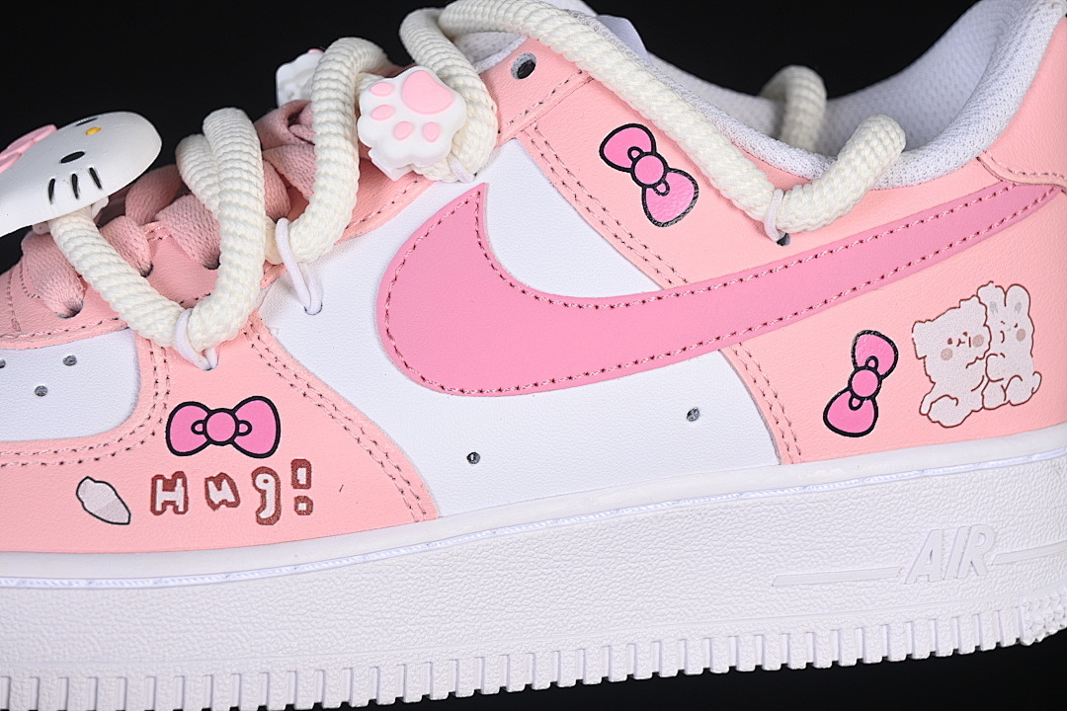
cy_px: 356
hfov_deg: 27.0
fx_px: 2223
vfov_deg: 18.2
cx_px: 534
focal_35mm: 75
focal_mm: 50
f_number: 7.1
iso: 160
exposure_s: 1/80
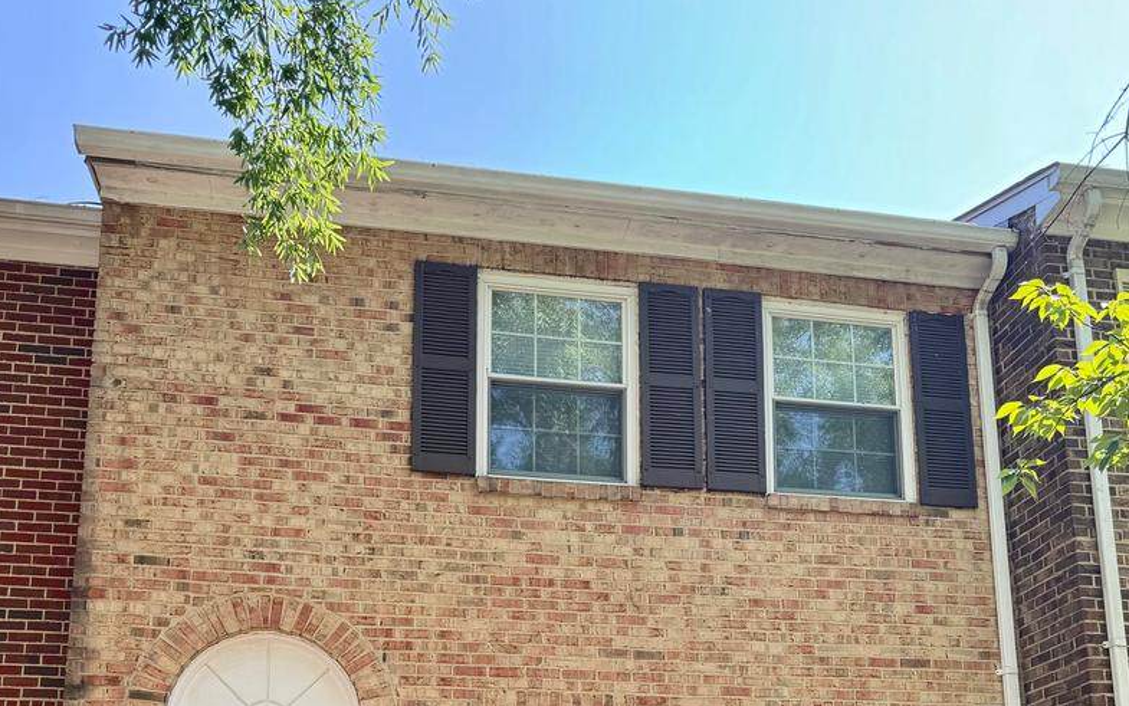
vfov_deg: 32.5
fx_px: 1077
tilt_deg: +9.9
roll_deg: +0.5
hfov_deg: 55.3
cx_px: 549
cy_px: 751
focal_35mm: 35
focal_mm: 6.76
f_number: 1.78
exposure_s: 1/439
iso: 80
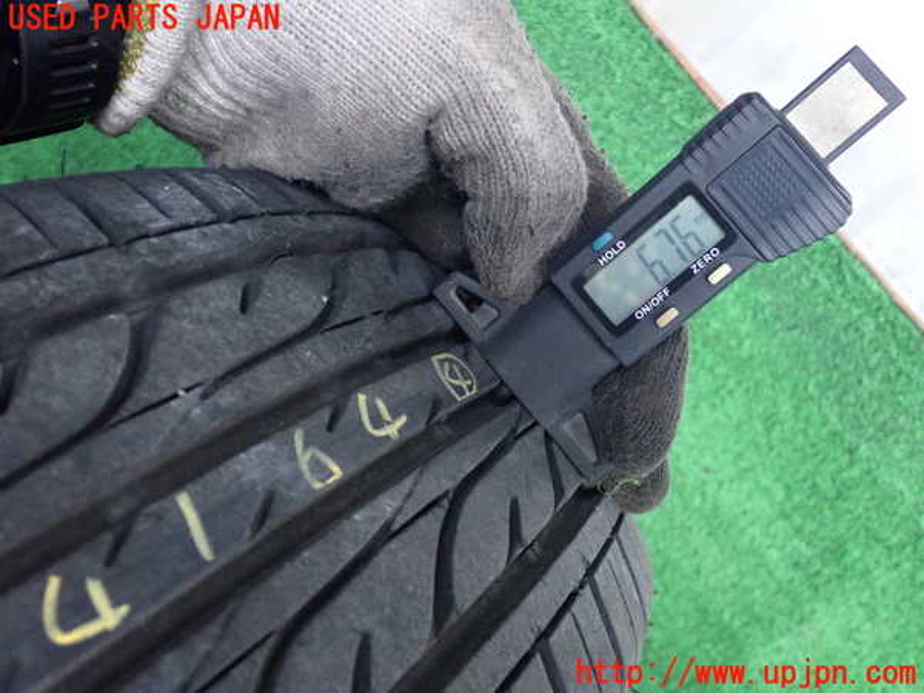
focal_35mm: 41
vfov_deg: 35.1
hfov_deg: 45.8
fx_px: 1094
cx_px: 462
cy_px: 346
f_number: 2.8
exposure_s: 1/125
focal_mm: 7.31
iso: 1000
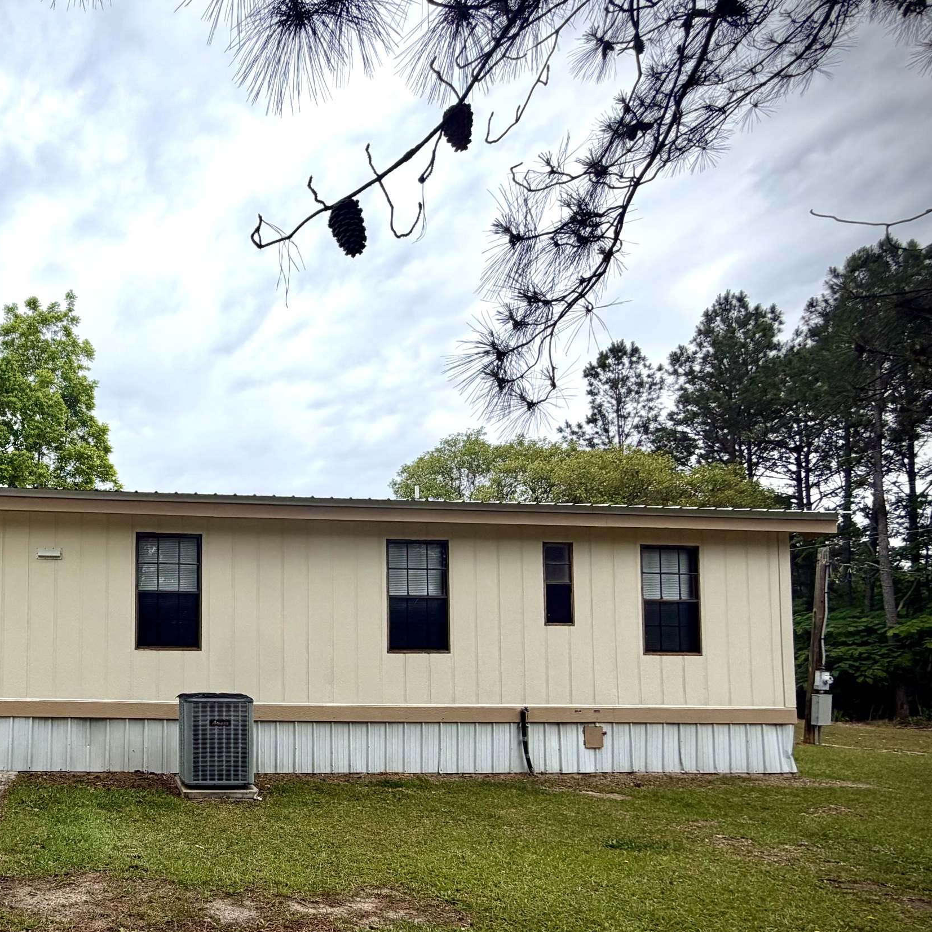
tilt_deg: +2.5
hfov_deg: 58.9
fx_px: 701
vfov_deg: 65.2
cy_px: 631
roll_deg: -0.1
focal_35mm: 23
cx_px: 120
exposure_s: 1/770
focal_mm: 2.22
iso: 40
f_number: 2.2
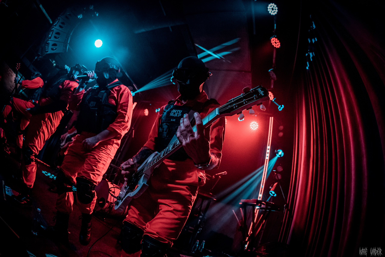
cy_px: 128
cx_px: 192
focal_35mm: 15
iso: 3200
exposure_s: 1/640
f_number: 3.5
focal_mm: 15
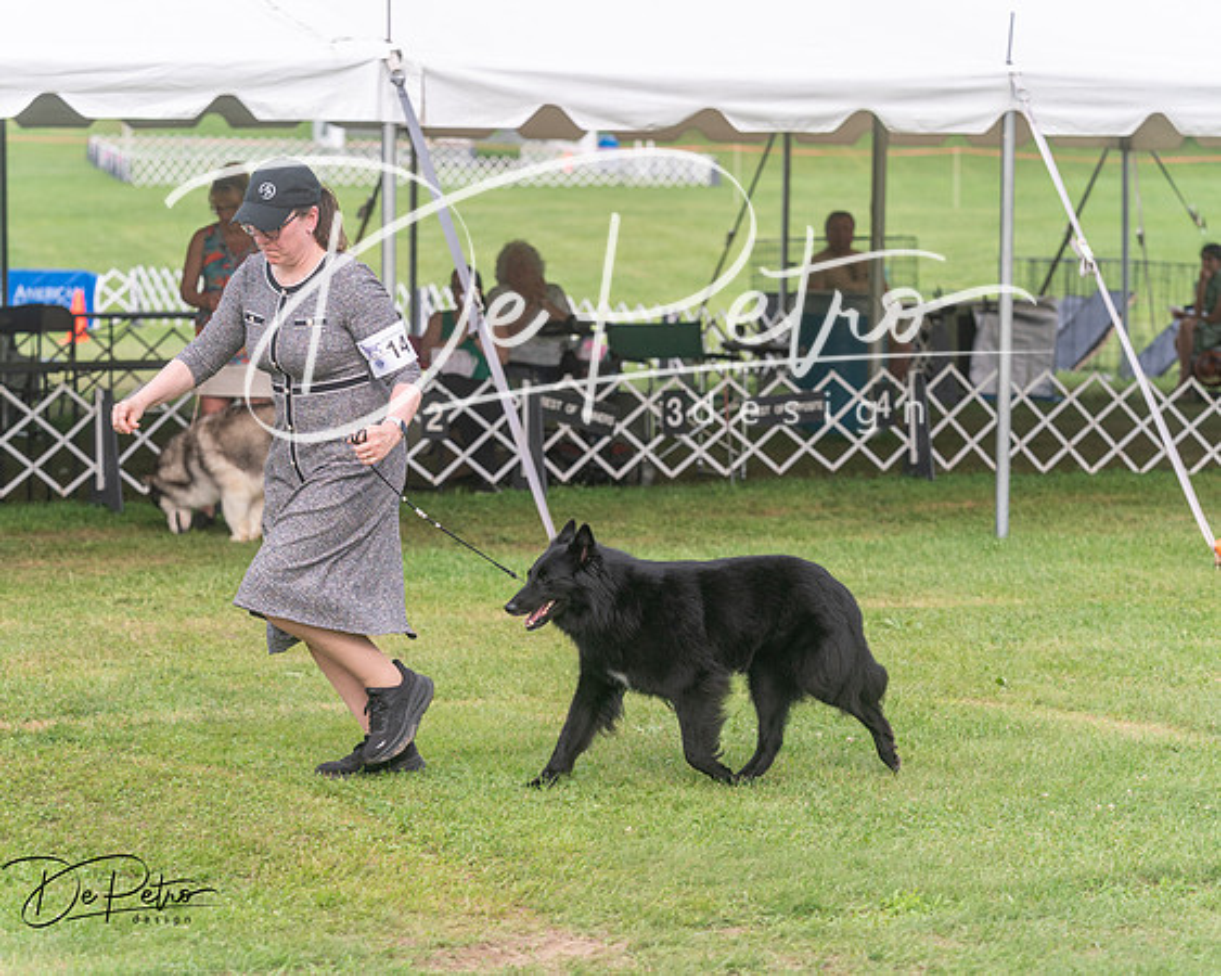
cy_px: 488
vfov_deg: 12.2
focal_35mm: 126
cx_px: 610
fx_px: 4556
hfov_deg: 15.3
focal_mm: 112
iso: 400
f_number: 4.5
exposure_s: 1/1000
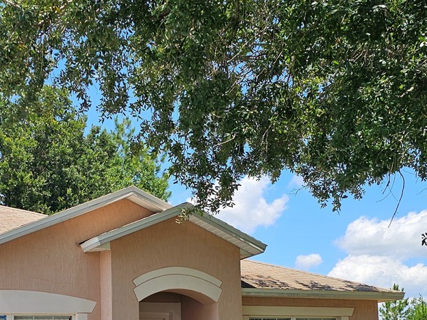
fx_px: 728
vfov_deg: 24.0
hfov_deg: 32.6
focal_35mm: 59
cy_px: 295
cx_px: 166
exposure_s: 1/606
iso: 10
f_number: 1.7
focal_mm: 6.3
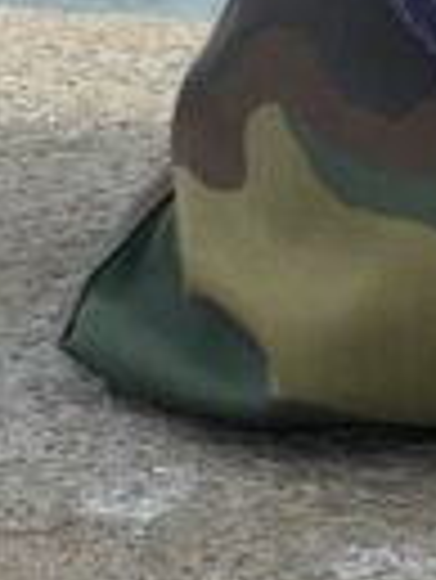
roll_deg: -0.6
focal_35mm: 323
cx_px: 1052
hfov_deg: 4.5
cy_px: -445
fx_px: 5415
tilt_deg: -8.7
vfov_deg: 6.0
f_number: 2
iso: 20
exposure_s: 1/1776
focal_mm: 6
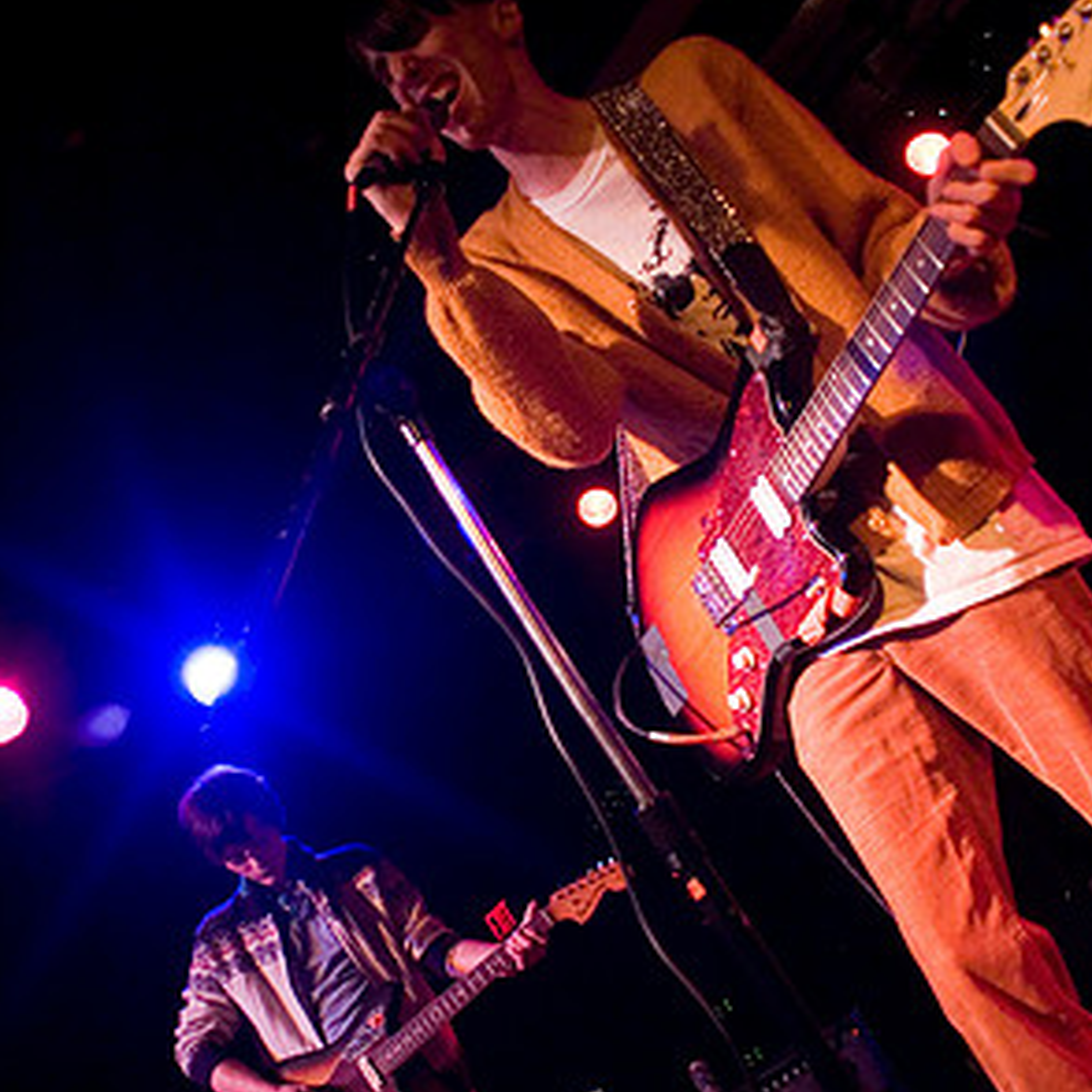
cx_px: 544
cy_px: 513
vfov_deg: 42.8
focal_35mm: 39
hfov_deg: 42.8
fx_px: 1392
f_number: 2.8
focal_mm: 20
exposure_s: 1/40
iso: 800
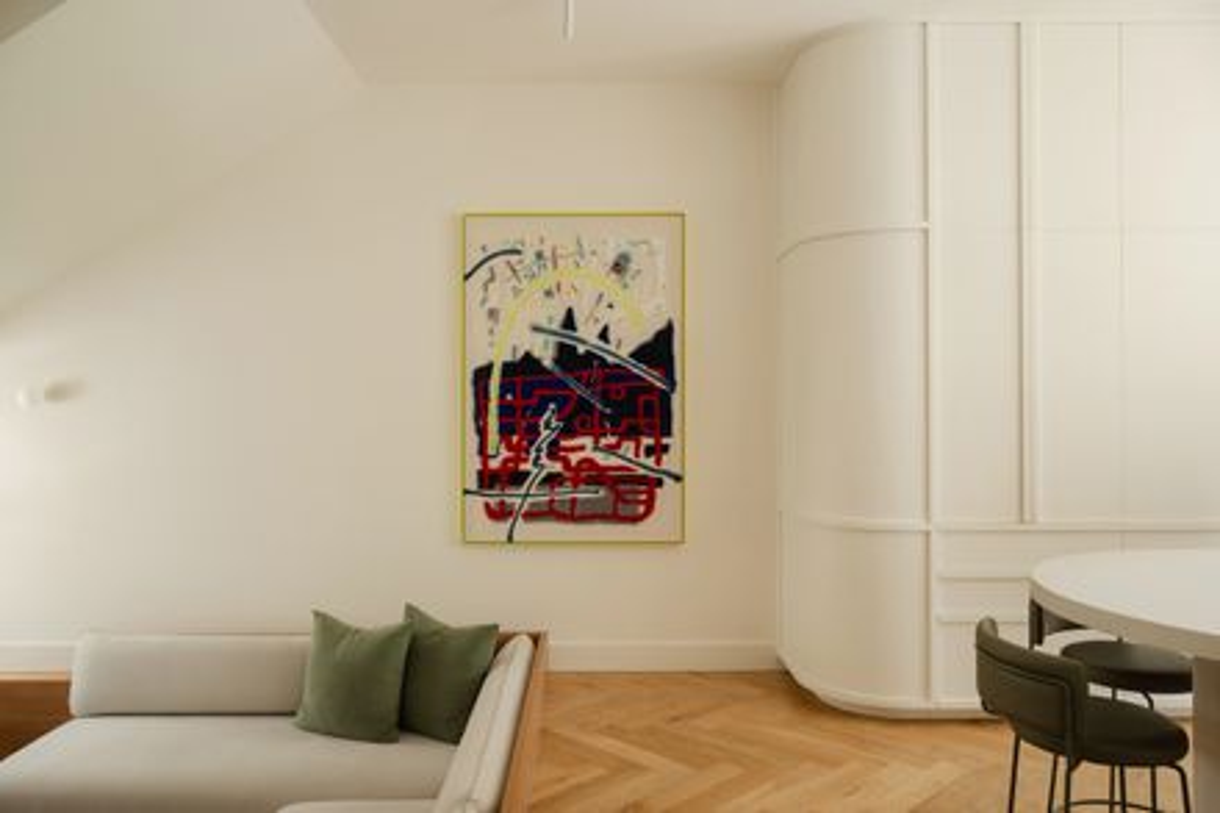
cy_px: 406
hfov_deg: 65.5
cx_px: 610
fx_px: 948
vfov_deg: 46.4
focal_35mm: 28
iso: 200
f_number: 10
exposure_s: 1/5
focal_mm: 28
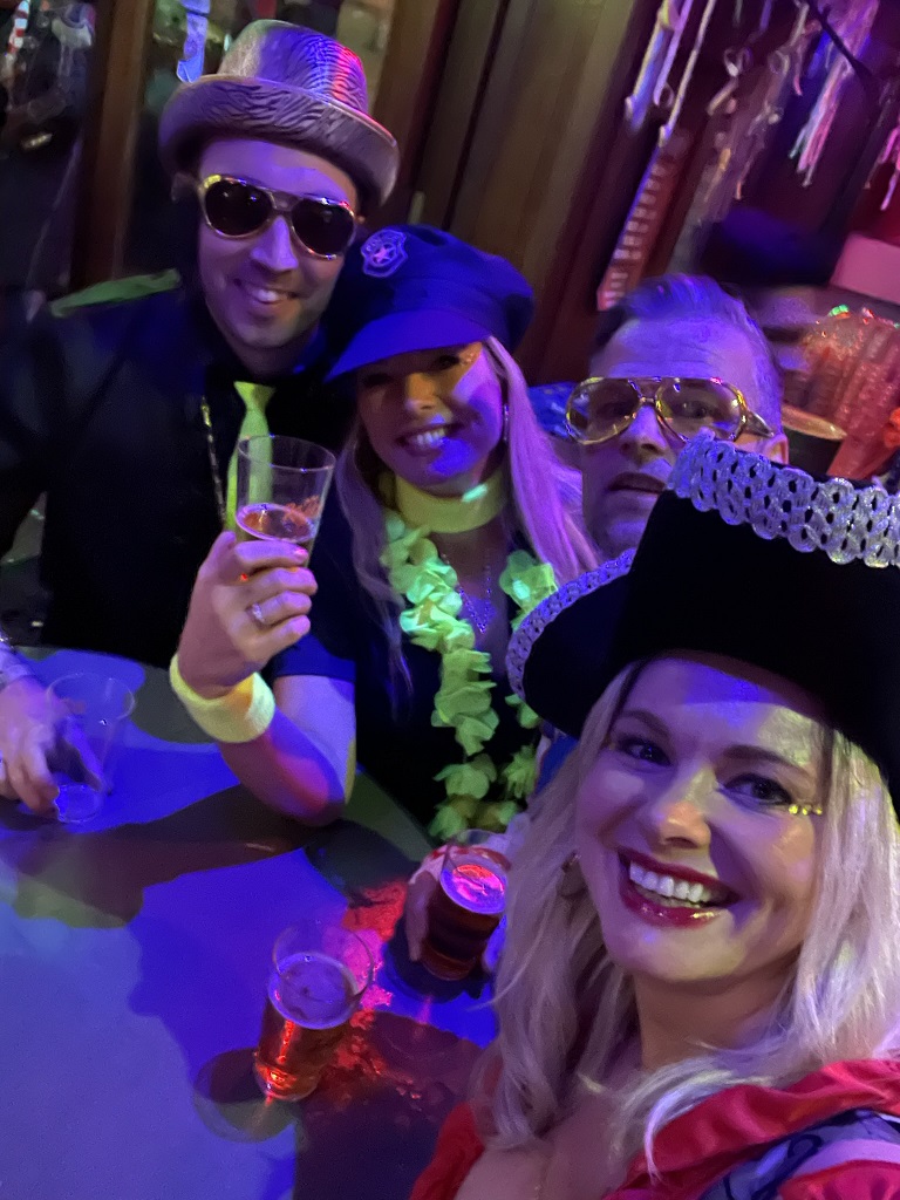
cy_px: 600
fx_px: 1040
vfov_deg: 60.0
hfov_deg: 46.8
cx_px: 450
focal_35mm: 30
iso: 2500
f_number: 2.2
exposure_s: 1/14
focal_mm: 2.71
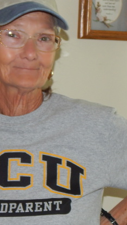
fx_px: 759
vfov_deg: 16.8
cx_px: 54
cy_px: 154
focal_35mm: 127
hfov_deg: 9.6
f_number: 3.8
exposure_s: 1/30
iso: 200
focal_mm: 9.7
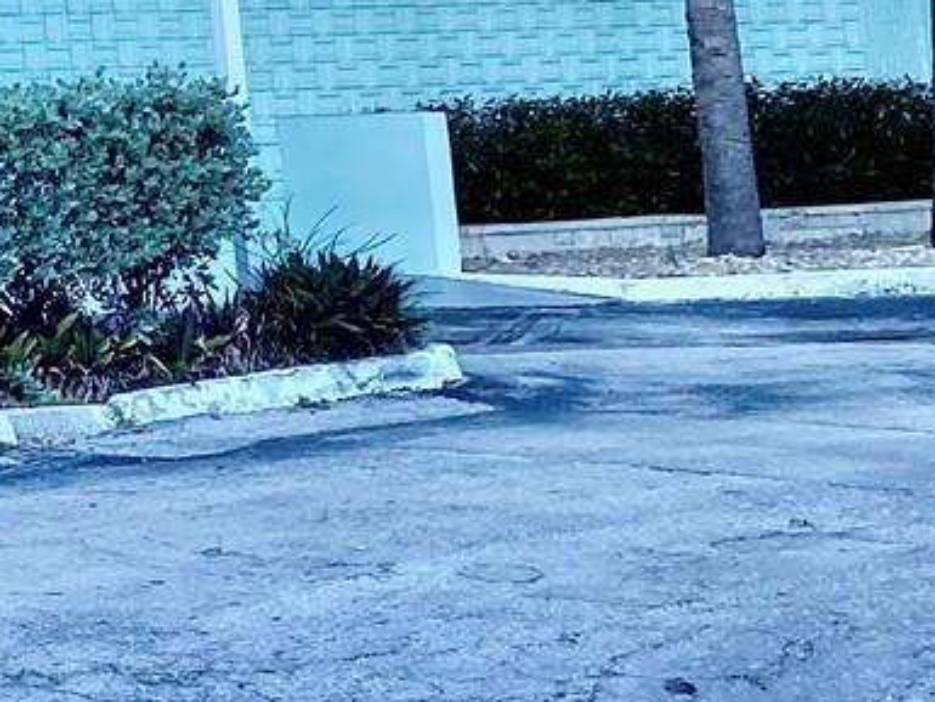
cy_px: -296
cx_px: -913
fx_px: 2918
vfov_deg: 13.1
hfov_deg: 15.0
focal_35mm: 108
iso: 32
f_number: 1.8
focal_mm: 4.25
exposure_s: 1/491
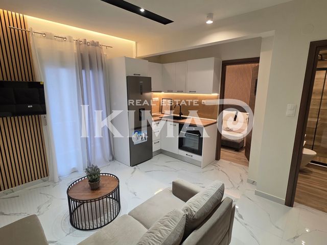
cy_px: 122
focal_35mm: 13
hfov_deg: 106.2
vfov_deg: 89.9
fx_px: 123
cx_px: 164
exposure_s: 1/100
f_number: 1.9
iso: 160
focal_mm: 2.2
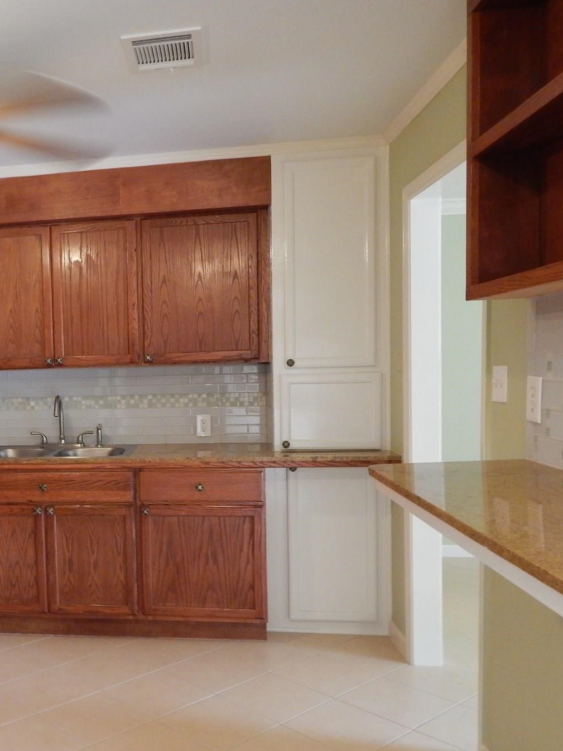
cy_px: 427
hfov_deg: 38.2
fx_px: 759
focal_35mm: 35
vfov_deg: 52.5
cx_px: 68
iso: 400
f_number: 3
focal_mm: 4
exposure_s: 1/20
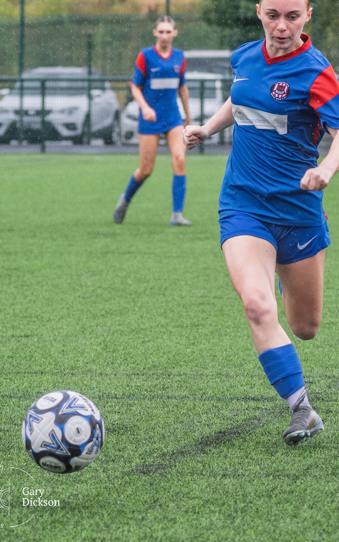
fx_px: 4435
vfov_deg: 7.0
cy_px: 186
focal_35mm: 300
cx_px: 236
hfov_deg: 4.4
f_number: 4.5
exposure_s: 1/1000
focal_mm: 100
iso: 560
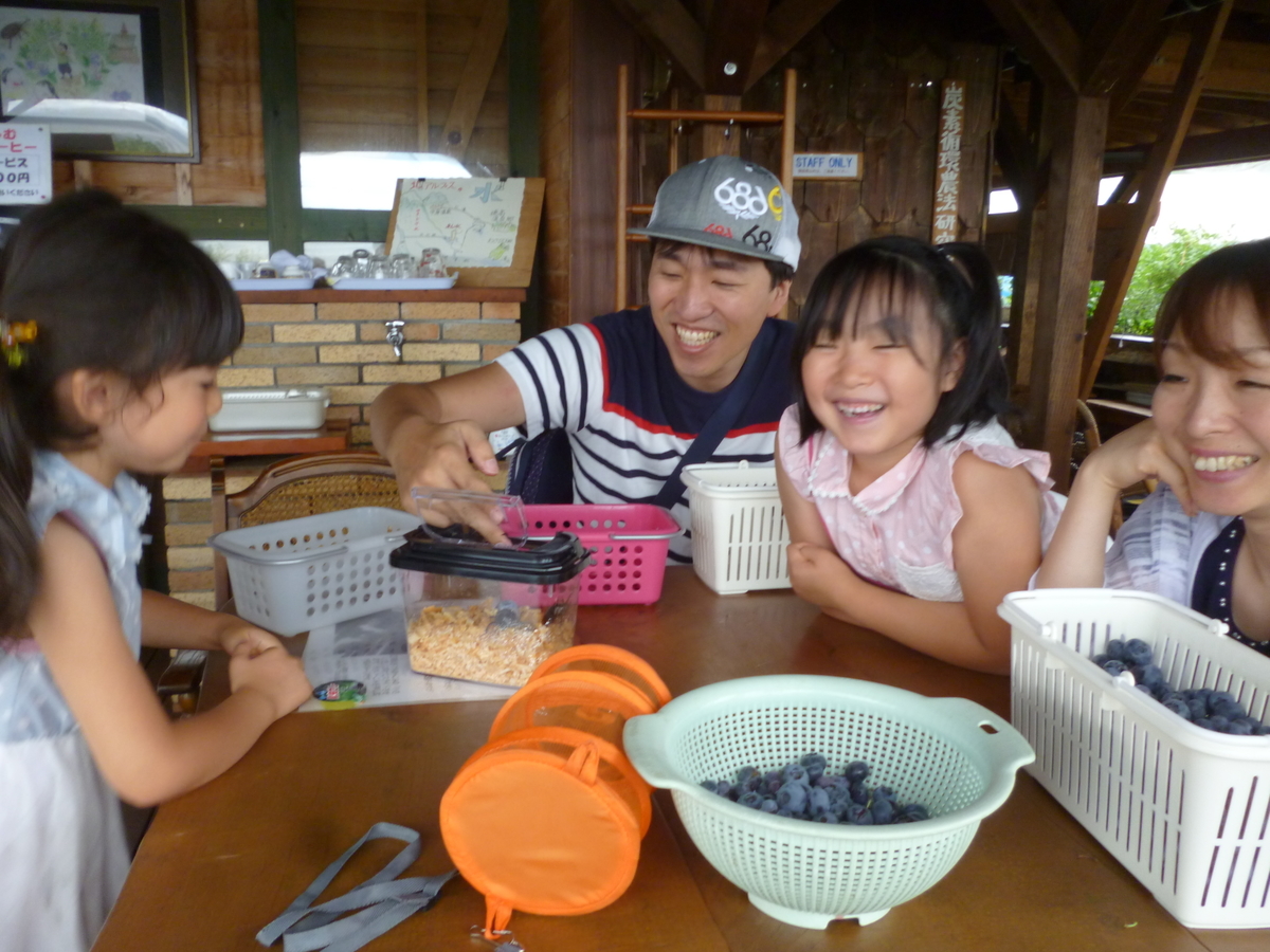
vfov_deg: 49.7
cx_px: 635
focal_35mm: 28
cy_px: 476
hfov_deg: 63.4
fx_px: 1027
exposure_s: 1/60
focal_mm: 5
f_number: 3.1
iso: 200
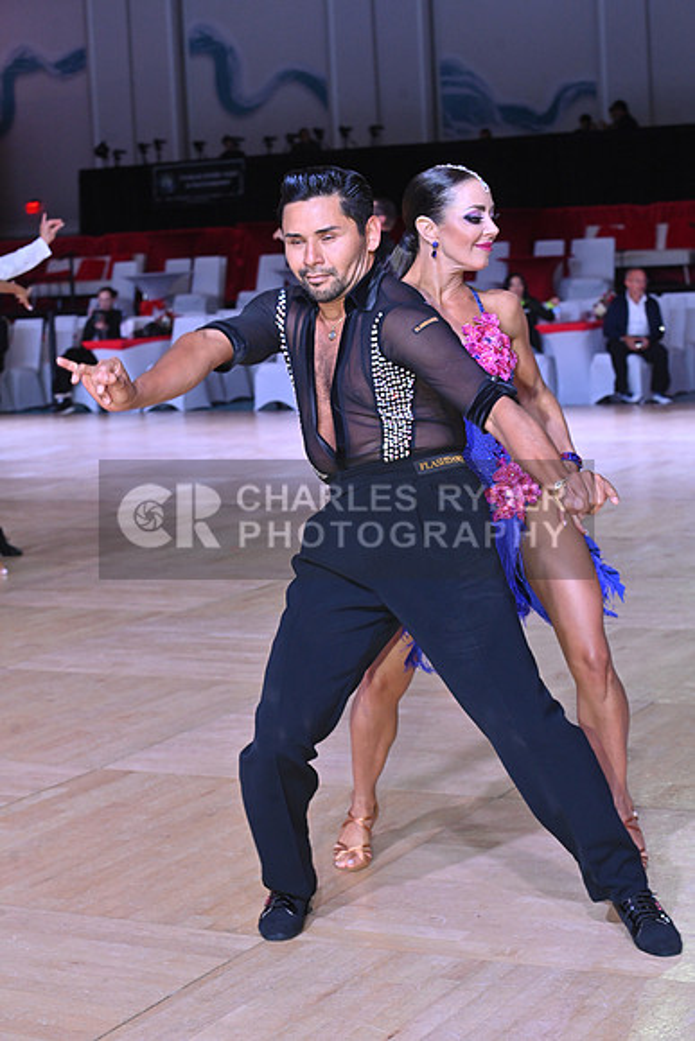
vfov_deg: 28.8
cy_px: 520
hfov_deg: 19.5
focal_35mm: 70
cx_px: 348
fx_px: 2026
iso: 1600
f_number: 8
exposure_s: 1/200
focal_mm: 70
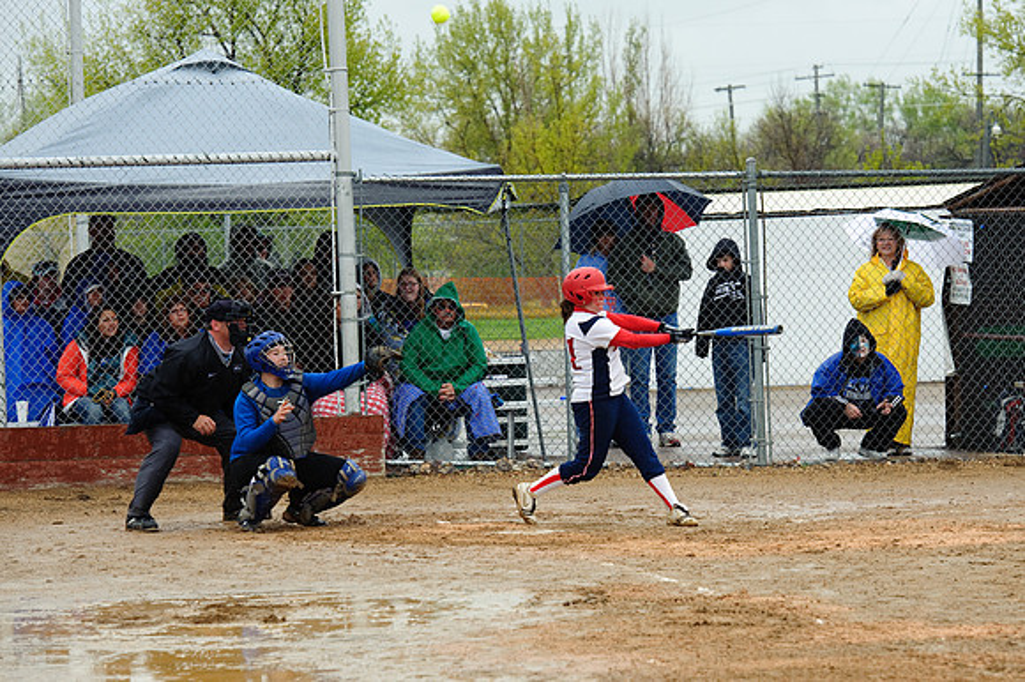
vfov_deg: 10.1
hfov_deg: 15.2
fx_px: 3841
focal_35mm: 135
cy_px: 341
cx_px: 512
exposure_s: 1/1000
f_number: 5.6
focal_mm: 135
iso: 400
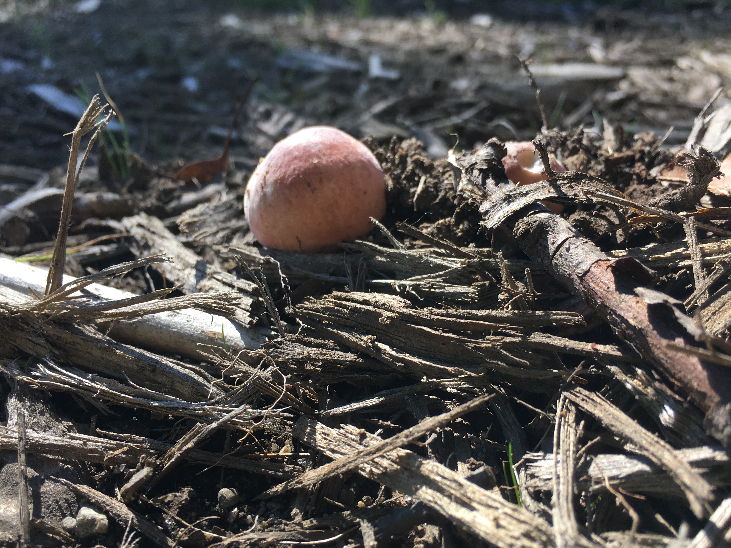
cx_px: 375
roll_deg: +13.7
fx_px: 676
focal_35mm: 32
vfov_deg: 44.1
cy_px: 294
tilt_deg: -27.2
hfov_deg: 56.8
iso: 25
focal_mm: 4.15
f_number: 2.2
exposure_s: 1/437
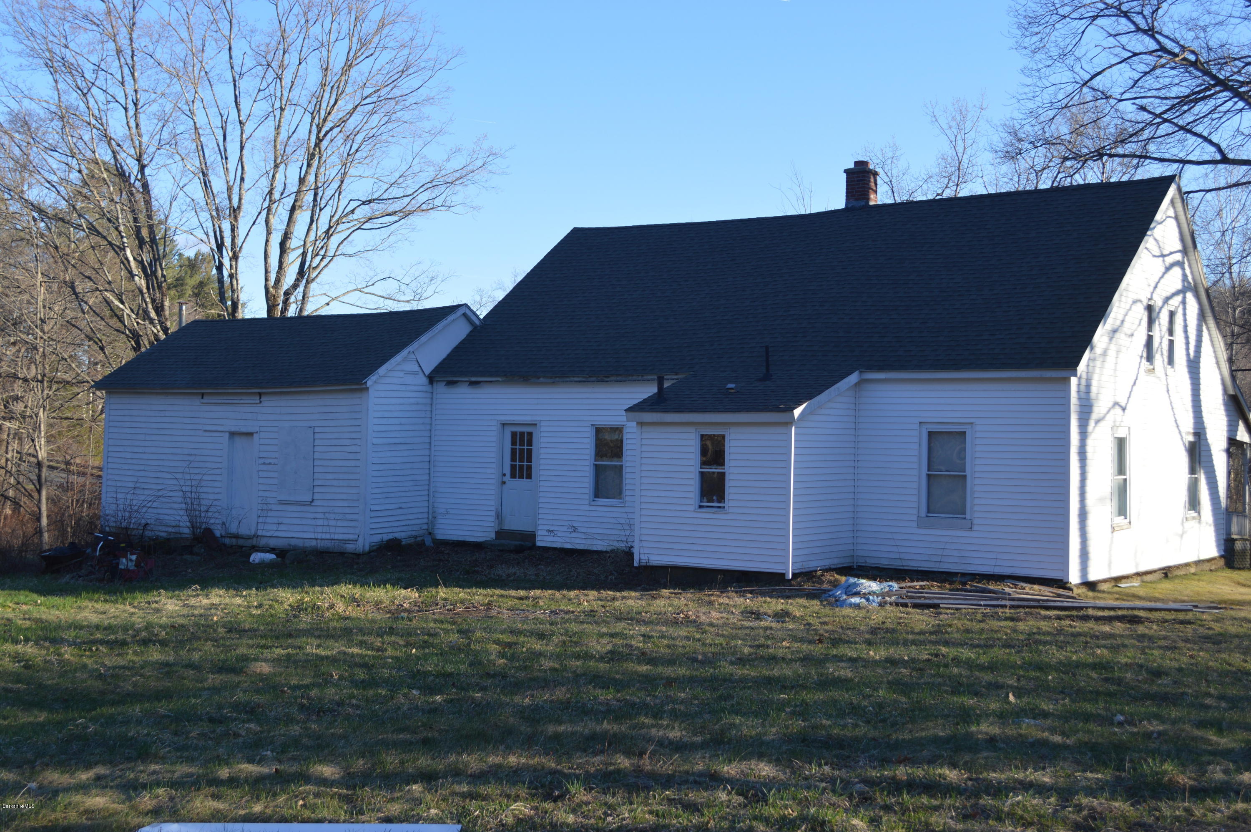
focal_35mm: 42
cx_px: 626
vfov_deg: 31.8
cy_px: 416
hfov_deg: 46.4
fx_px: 1458
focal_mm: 28
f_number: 5.6
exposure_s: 1/125
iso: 100
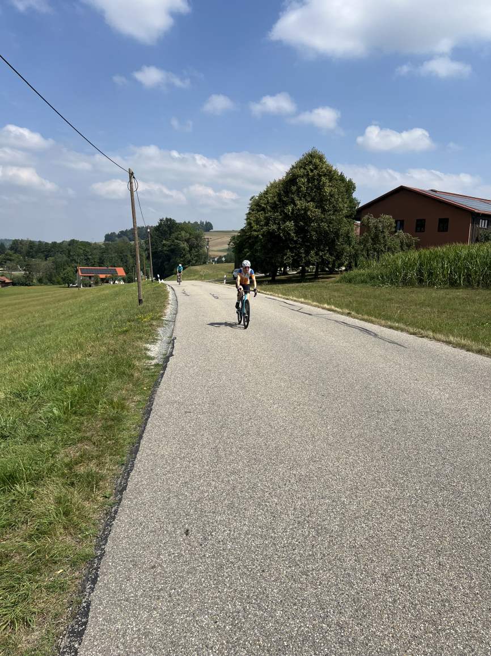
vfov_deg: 67.3
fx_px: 492
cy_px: 328
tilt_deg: -9.0
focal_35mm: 26
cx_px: 246
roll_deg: -1.5
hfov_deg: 53.1
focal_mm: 5.7
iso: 50
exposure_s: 1/5319
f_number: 1.5
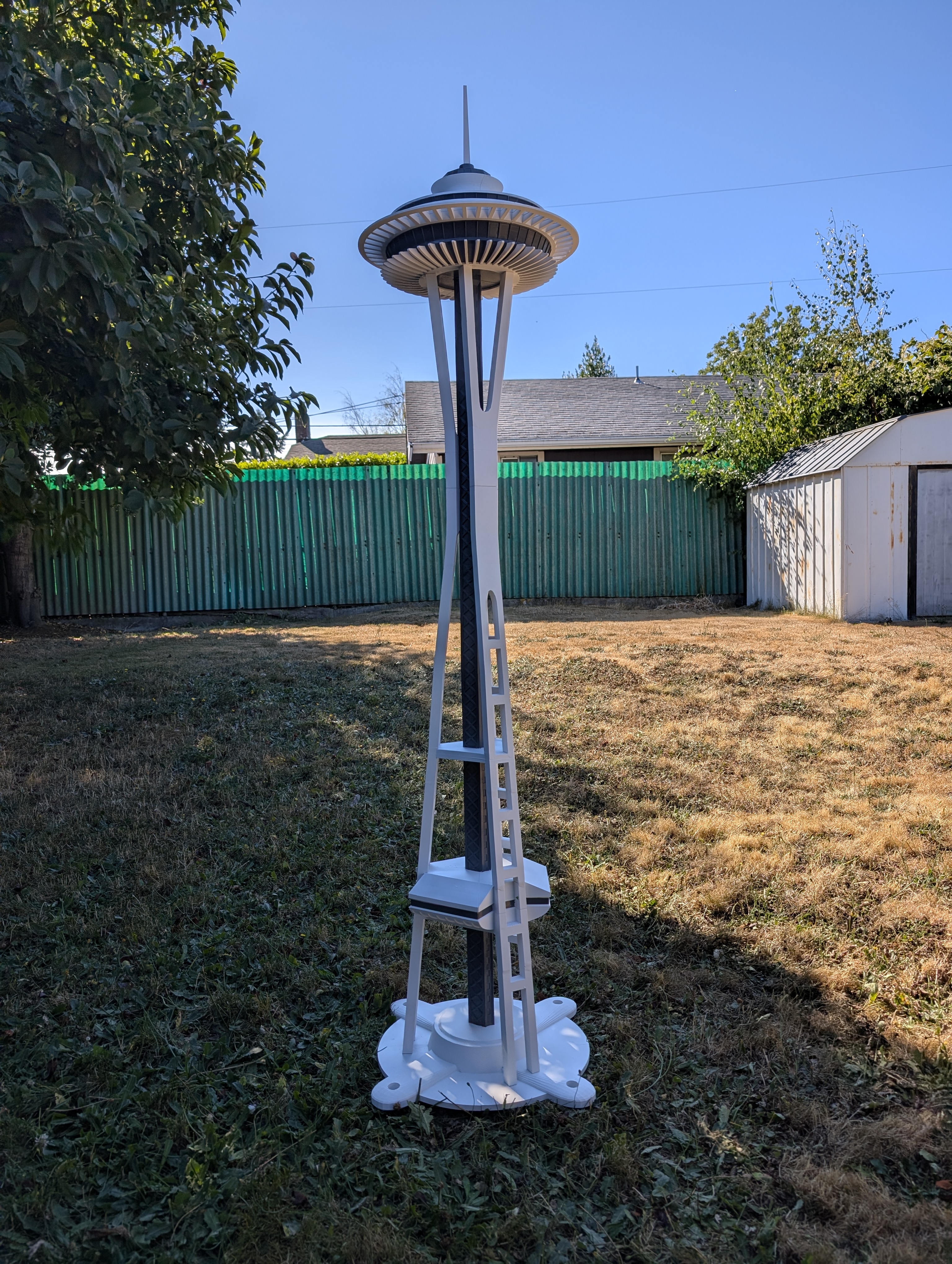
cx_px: 476
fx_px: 878
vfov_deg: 71.5
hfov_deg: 56.9
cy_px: 632
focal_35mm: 24
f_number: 1.68
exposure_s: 1/1176
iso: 18
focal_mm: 6.9
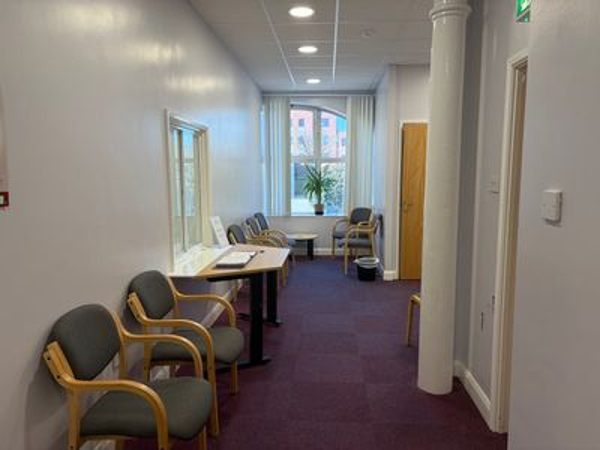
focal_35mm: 26
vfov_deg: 53.1
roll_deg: +0.9
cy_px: 225
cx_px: 300
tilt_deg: -6.0
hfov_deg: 67.3
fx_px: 451
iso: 64
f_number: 1.6
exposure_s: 1/100
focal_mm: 5.96
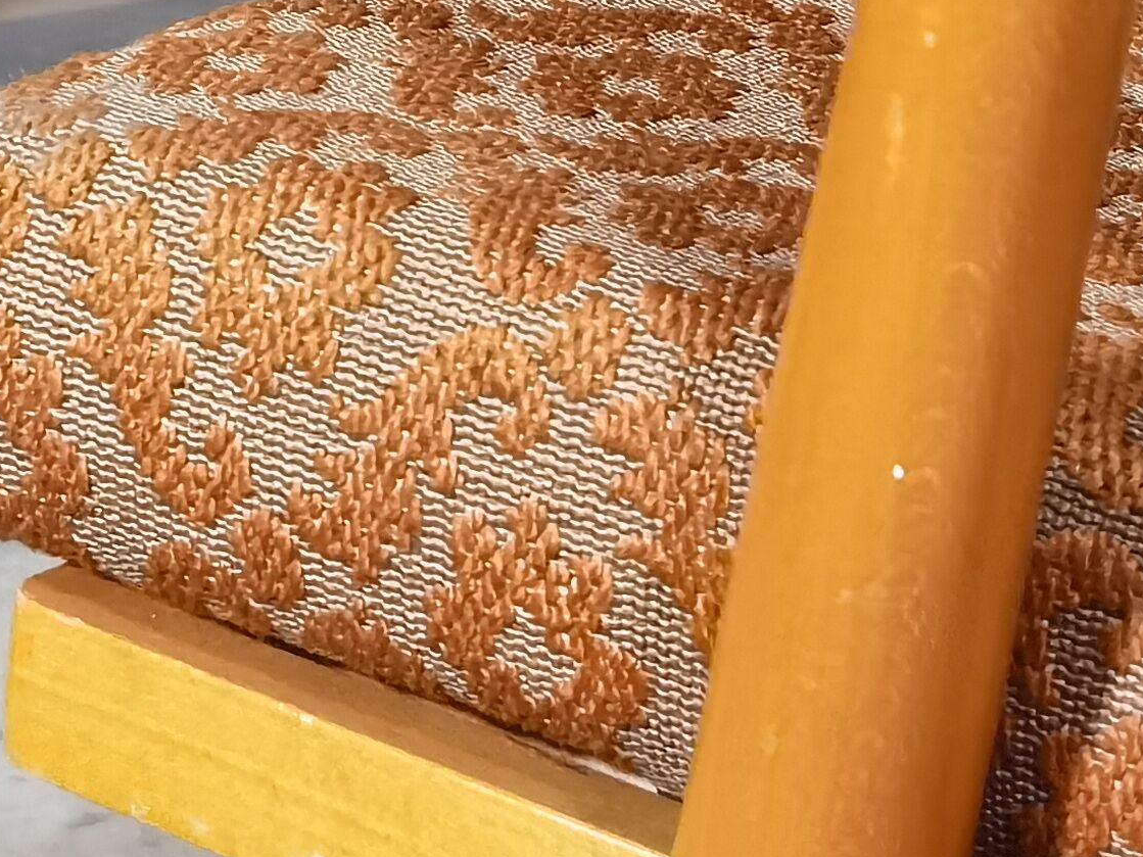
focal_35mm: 172
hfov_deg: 11.5
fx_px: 5679
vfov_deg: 8.6
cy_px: 10
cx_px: 378
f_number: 1.9
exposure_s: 1/100
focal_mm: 6.71
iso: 800
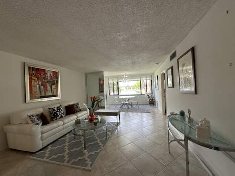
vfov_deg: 85.6
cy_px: 88
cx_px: 118
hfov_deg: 102.1
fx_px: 95
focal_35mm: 14
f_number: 2.2
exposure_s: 1/120
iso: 100
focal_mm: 2.22
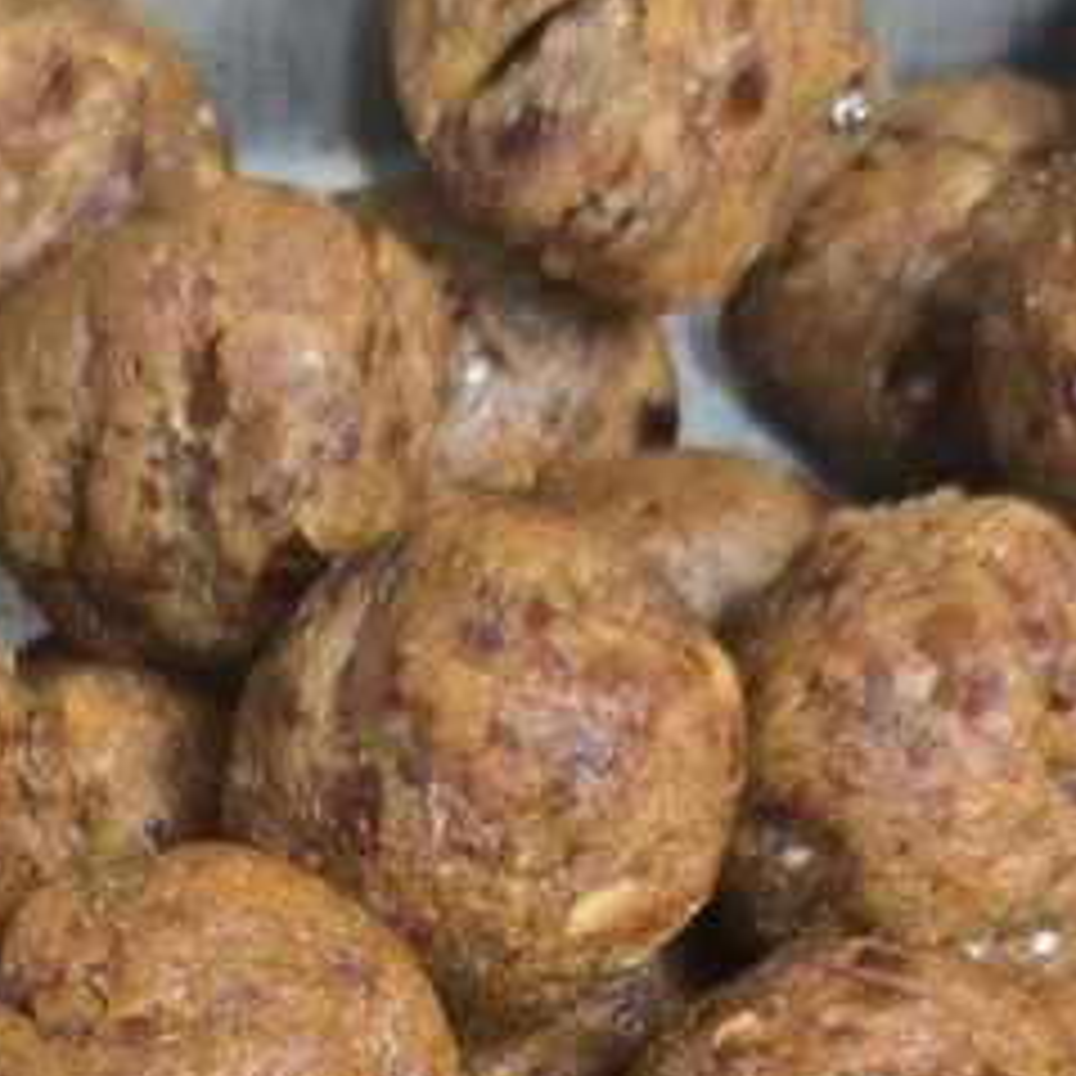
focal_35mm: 87
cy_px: 1324
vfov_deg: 18.8
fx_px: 3060
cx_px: 288
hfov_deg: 19.8
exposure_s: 1/120
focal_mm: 5.4
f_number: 1.8
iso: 640
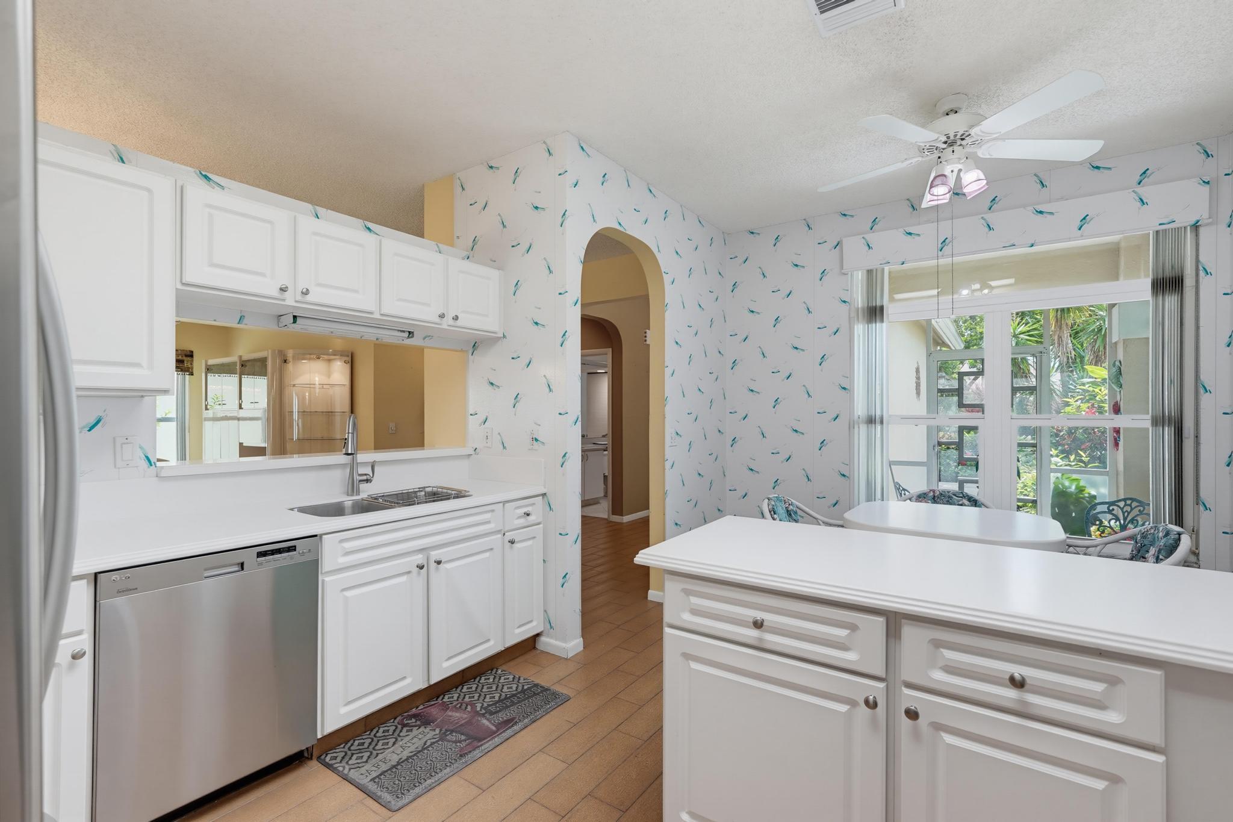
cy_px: 411
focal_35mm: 16
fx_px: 548
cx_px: 616
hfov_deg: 96.7
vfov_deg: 73.7
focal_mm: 16
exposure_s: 1/80
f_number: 4.5
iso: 800
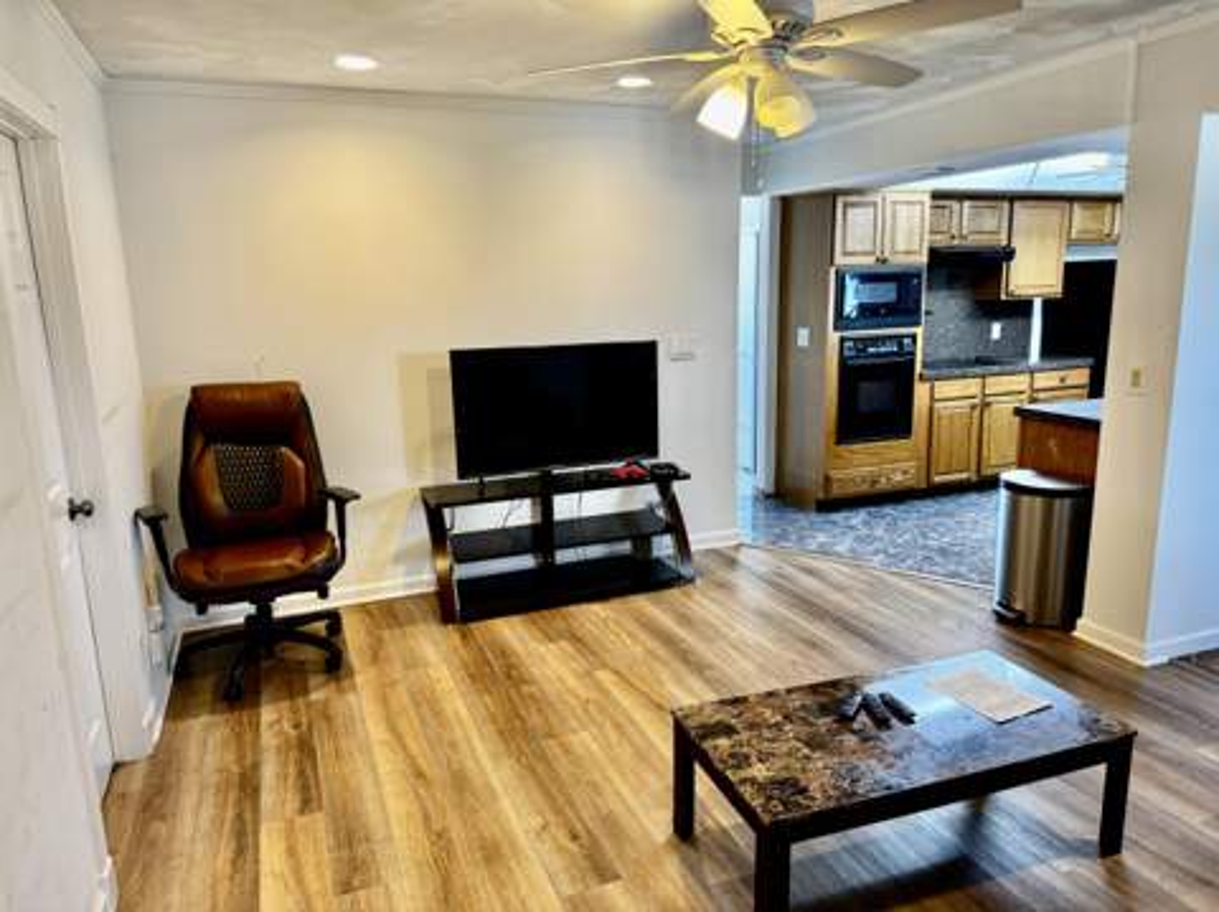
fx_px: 844
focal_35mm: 24
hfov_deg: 71.7
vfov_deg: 56.7
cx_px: 610
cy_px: 456
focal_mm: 6.76
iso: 200
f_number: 1.78
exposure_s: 1/60
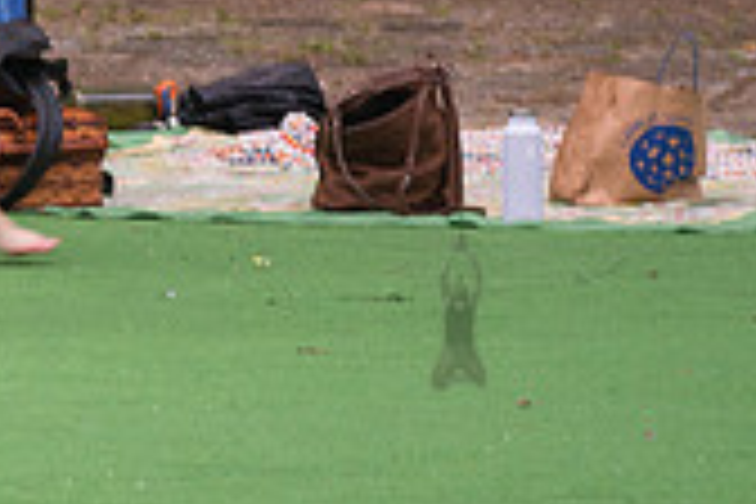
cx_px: -336
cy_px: -335
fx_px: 9953
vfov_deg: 2.9
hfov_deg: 4.3
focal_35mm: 474
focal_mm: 105
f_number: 4.5
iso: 1600
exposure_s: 1/125
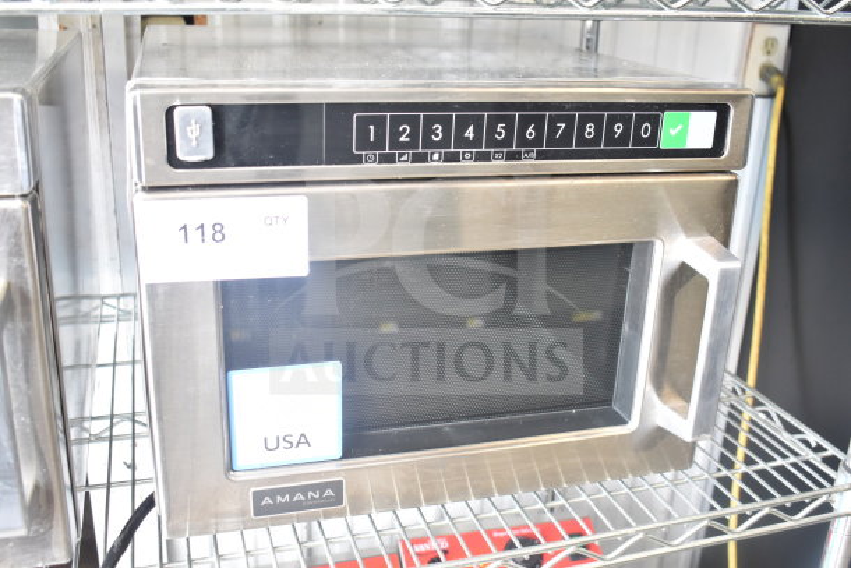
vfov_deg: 36.9
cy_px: 284
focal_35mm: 36
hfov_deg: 53.1
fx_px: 851
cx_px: 426
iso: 800
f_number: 3.8
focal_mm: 24
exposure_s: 1/40
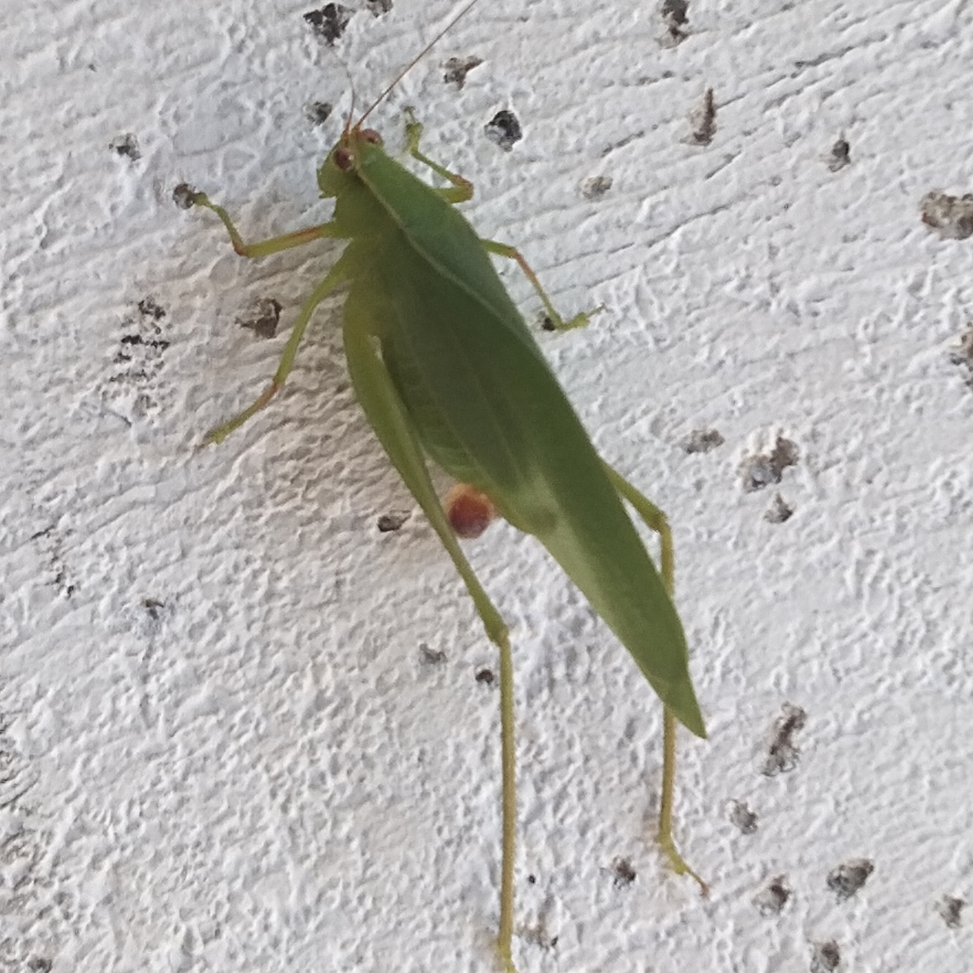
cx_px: 488
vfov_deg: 13.7
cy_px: 427
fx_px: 4039
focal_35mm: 127
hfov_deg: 13.7
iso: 58
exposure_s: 1/100
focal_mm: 12.88
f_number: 2.2
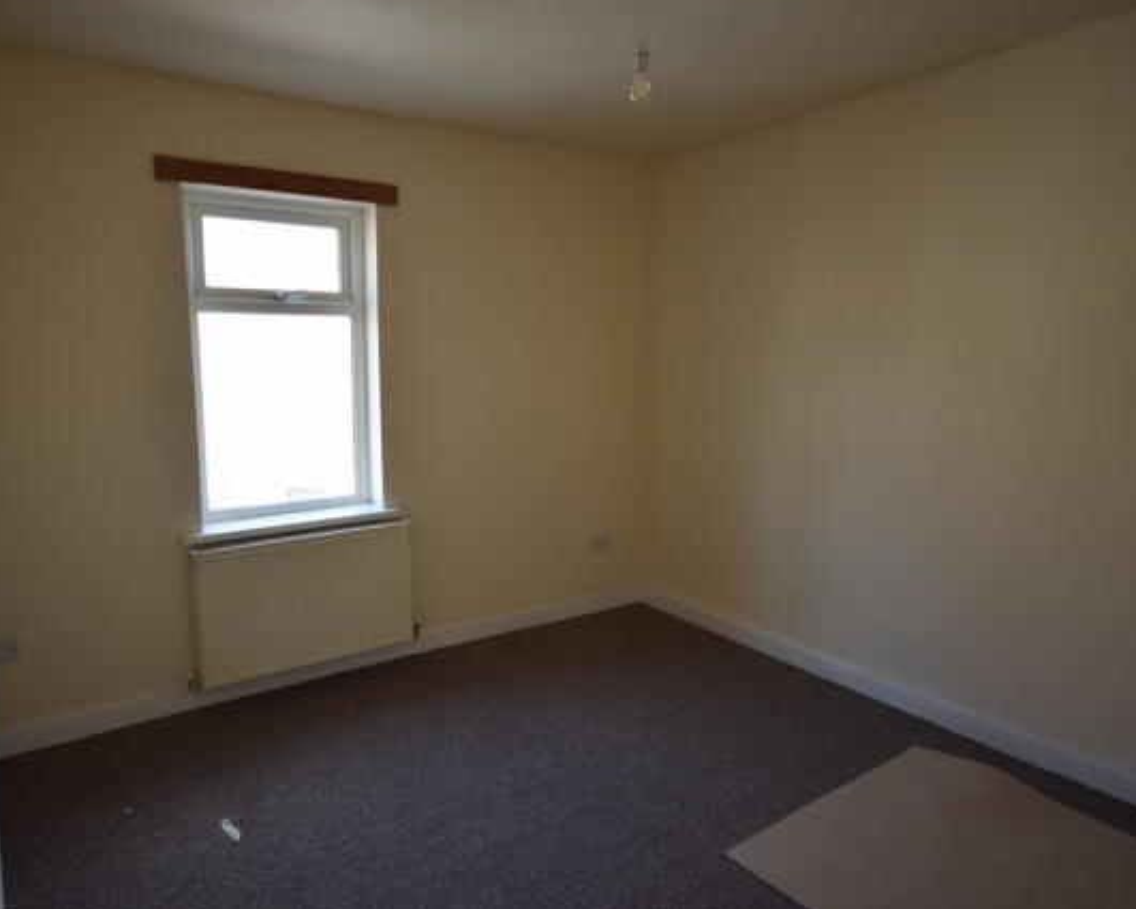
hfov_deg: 73.4
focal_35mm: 23
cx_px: 512
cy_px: 448
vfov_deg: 61.8
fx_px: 759
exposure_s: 1/80
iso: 400
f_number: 4.5
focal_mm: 13
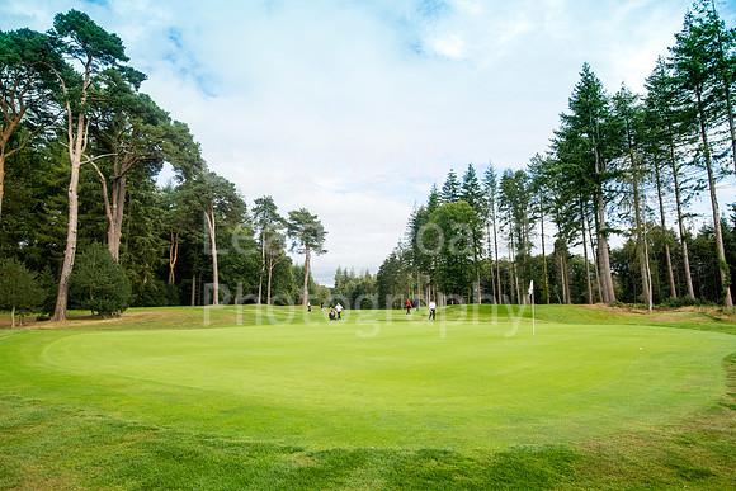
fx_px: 450
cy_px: 246
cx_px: 368
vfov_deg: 57.3
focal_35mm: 22
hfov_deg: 78.6
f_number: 6.3
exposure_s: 1/1000
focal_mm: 22
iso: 500
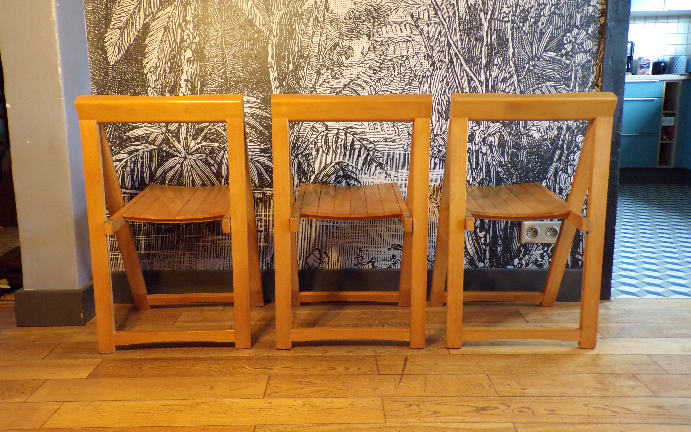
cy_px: 176
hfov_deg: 62.9
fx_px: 565
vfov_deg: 41.7
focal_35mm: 30
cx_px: 348
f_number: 3.1
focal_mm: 5
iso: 400
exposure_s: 1/13
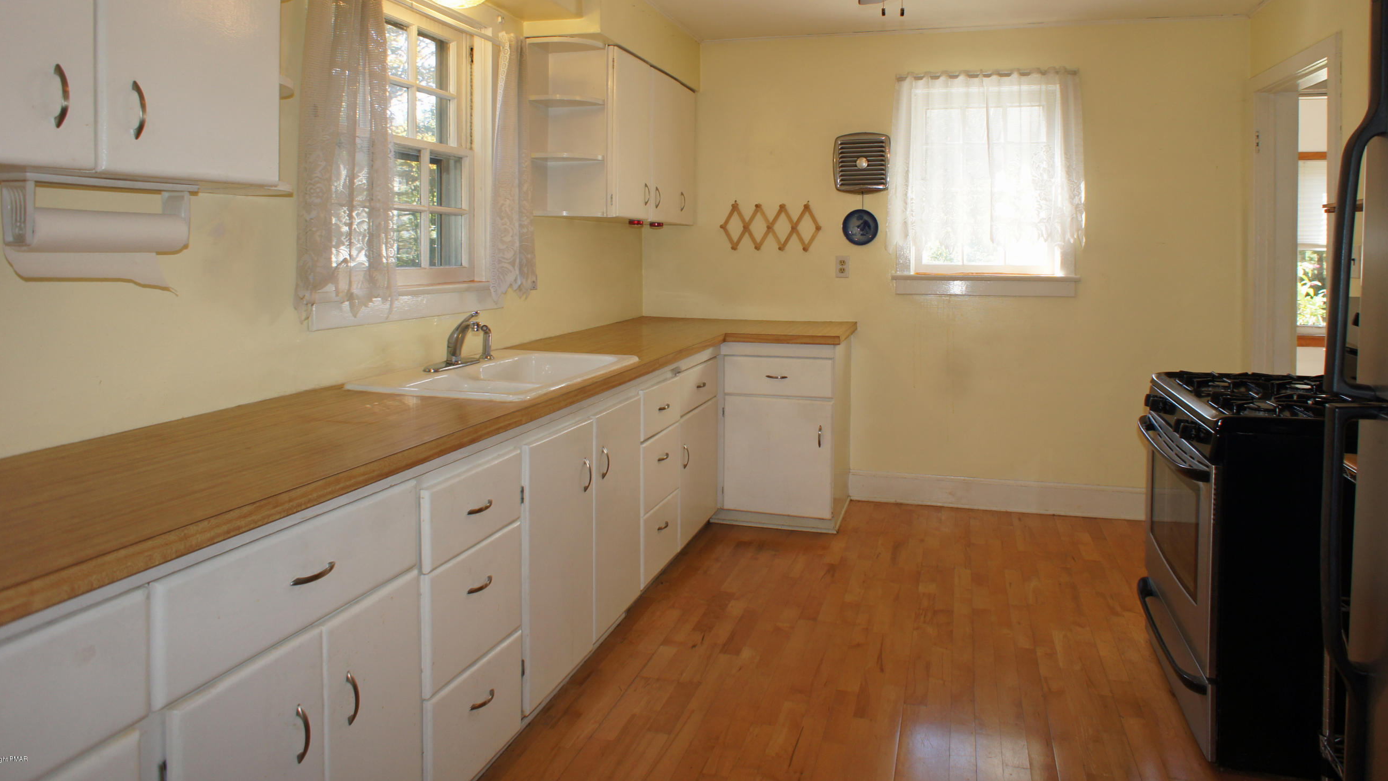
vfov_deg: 39.7
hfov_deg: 65.9
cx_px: 756
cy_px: 259
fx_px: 1067
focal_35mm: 29
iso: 200
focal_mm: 16
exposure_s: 1/60
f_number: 4.5
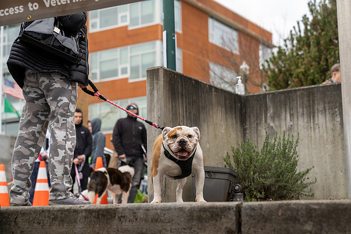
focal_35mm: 70
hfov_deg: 28.8
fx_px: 683
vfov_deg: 19.5
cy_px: 117
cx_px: 176
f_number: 3.5
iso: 100
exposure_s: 1/320
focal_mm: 70
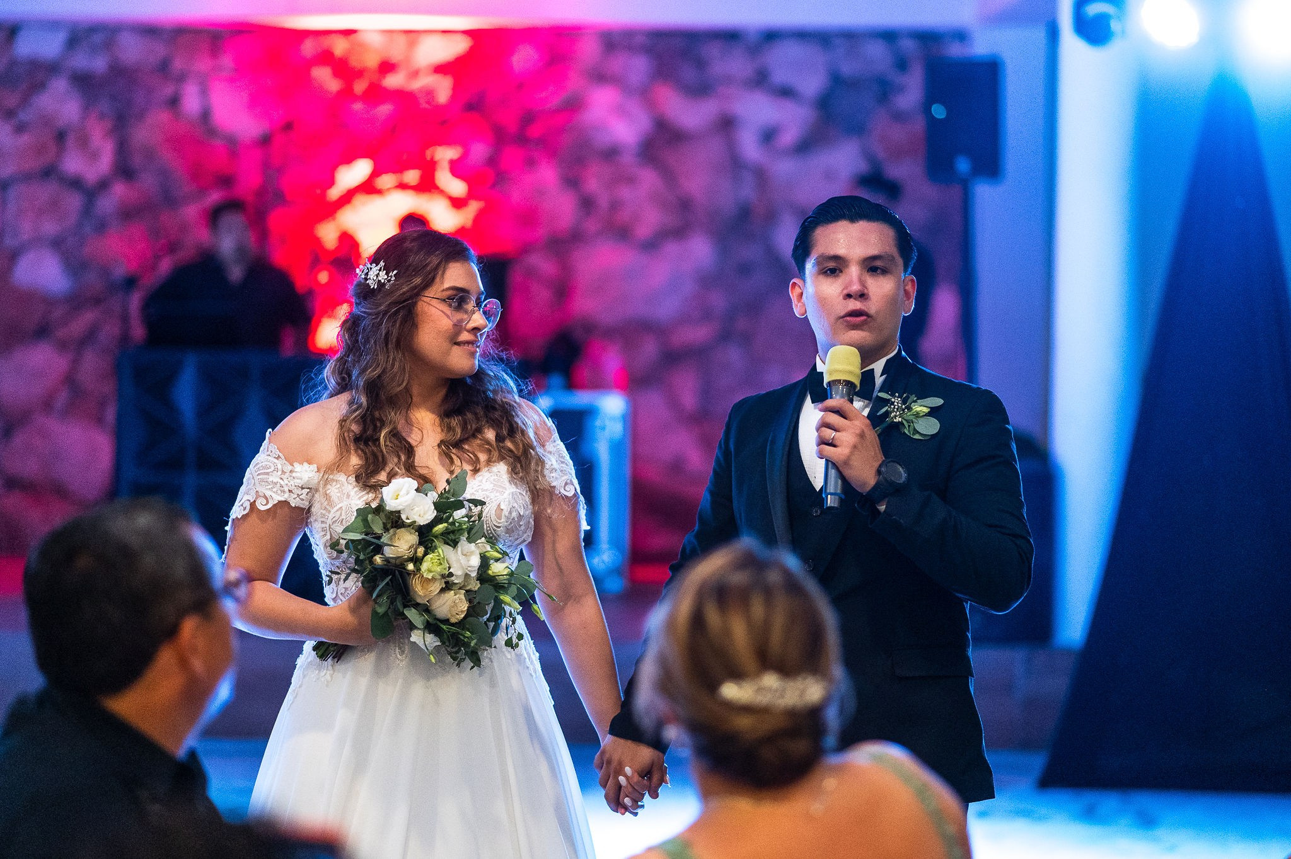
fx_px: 3240
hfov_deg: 22.5
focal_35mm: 90
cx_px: 679
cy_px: 408
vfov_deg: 15.1
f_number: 1.8
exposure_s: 1/400
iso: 3200
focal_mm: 85
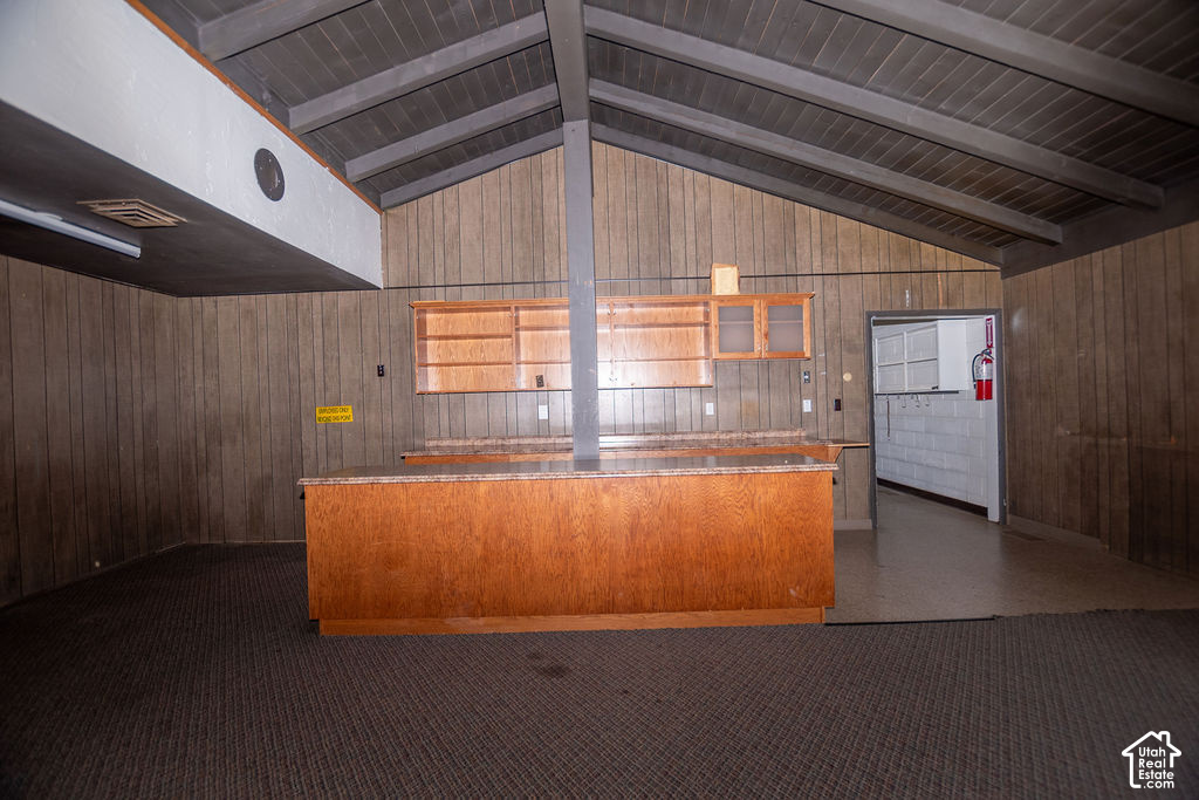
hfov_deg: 100.4
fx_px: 500
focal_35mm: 15
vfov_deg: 77.3
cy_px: 400
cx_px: 600
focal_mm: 10
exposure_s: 1/200
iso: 100
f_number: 4
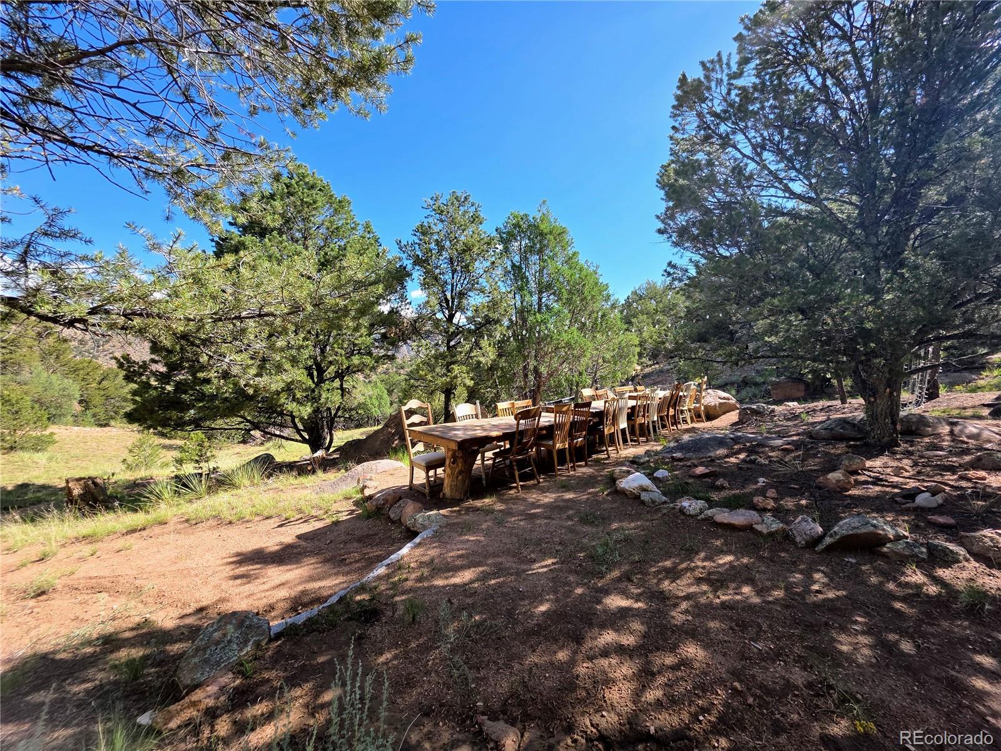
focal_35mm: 13
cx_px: 500
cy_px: 376
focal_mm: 2.2
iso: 40
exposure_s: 1/1036
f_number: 1.9
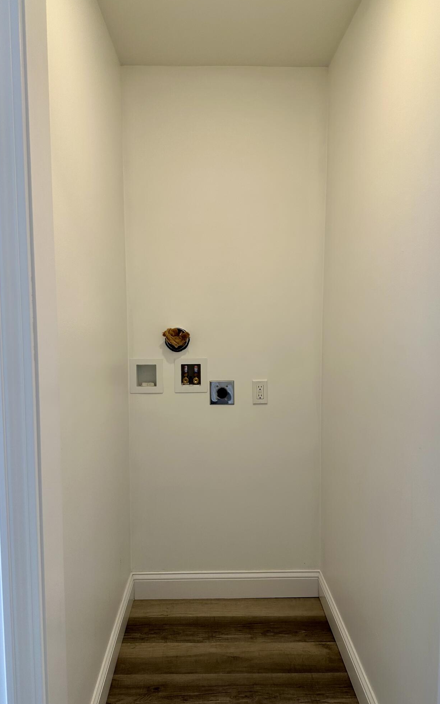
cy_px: 355
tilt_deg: -3.8
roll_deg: -0.3
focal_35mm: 26
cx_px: 215
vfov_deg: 70.4
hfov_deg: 47.6
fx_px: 499
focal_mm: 6.86
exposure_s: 1/120
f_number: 1.78
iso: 64
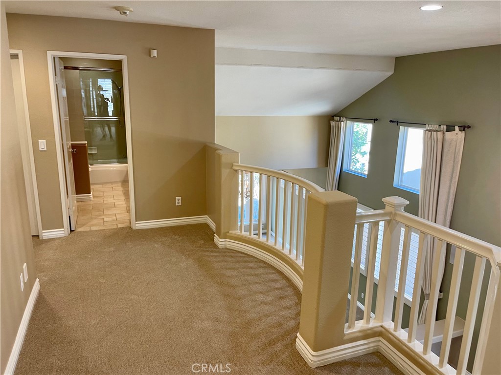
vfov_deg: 54.9
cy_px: 188
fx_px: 362
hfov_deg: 69.4
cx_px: 250
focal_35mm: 25
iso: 100
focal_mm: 5.1
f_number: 1.6
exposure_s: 1/60
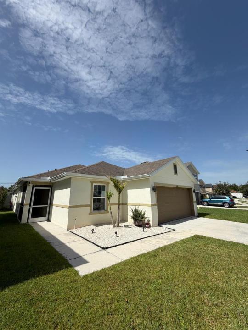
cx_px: 124
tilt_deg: +15.2
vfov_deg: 102.1
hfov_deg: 85.7
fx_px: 134
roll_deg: -0.1
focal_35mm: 14
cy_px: 165
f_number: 2.2
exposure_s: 1/1211
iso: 20
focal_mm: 2.22
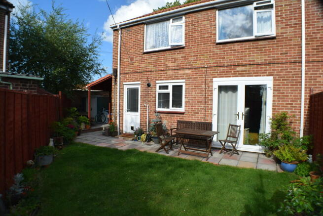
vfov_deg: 48.0
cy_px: 108
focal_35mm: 27
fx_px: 242
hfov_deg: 67.4
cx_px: 162
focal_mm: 18
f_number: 9
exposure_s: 1/320
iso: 200
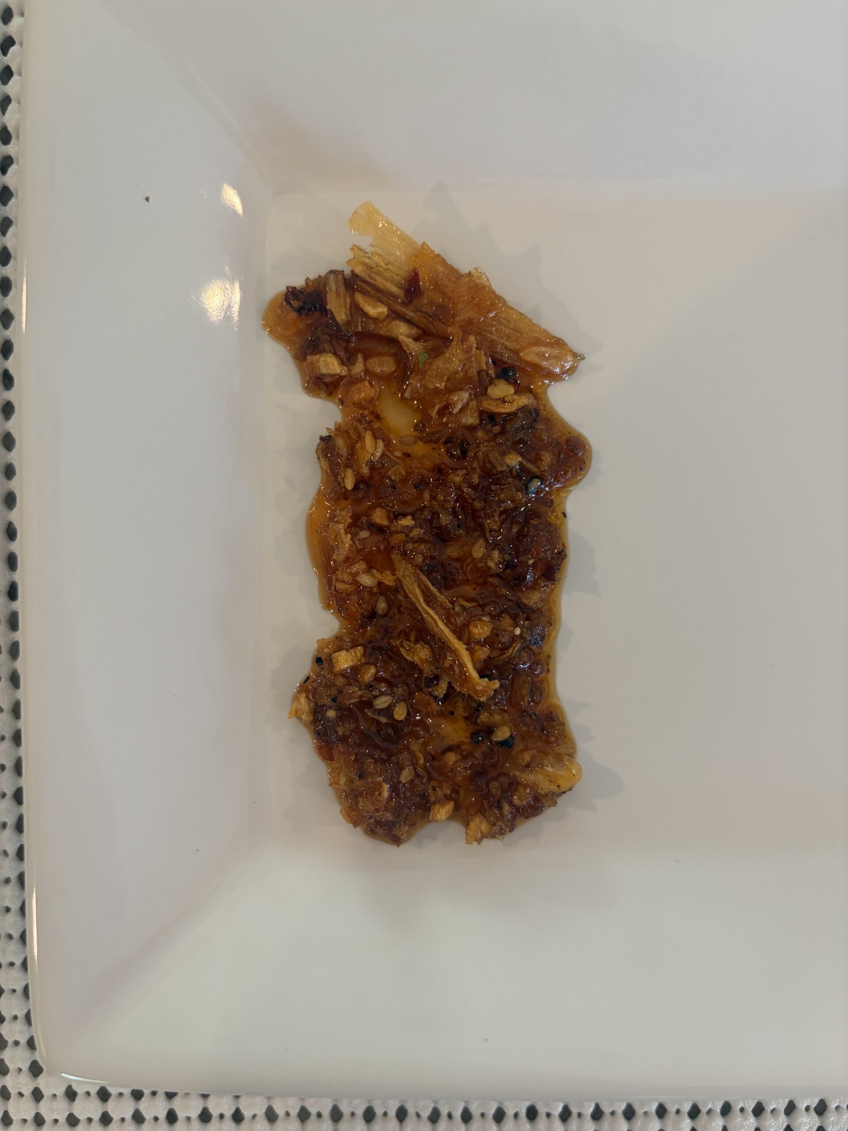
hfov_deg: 53.1
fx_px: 849
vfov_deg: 67.3
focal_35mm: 26
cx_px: 424
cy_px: 566
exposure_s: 1/60
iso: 160
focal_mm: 5.96
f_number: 1.6
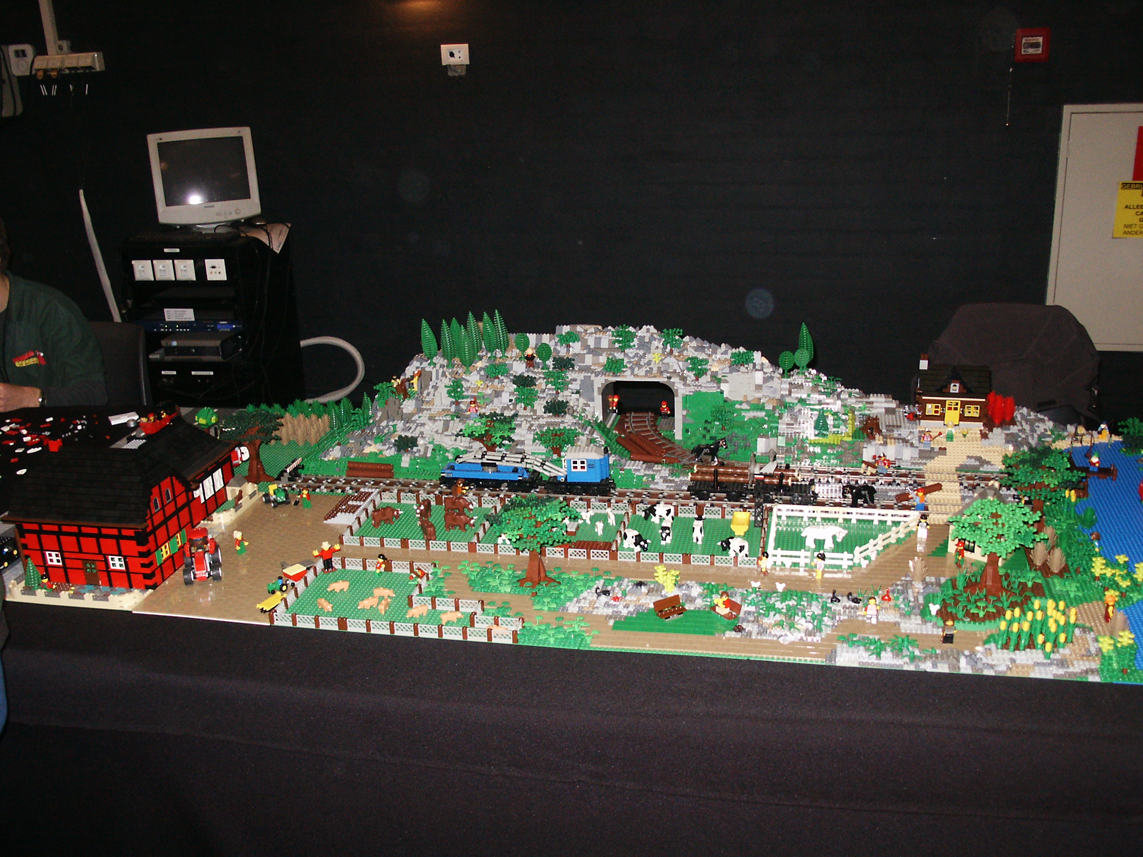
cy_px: 428
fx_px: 1156
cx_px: 572
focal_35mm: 35
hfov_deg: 52.6
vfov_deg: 40.7
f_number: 3
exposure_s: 1/45
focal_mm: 7.2
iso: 200
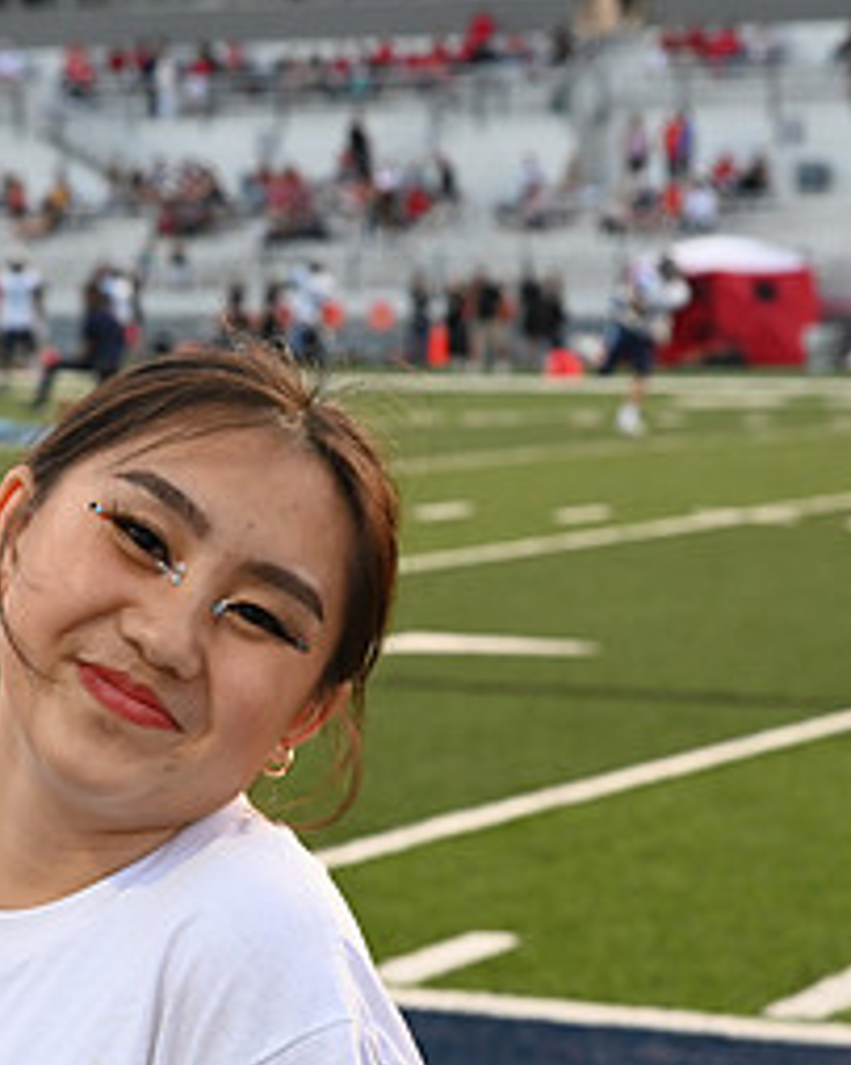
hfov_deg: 10.3
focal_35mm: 150
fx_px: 4725
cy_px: 667
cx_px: 172
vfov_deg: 12.8
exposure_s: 1/125
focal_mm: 70
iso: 800
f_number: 6.3
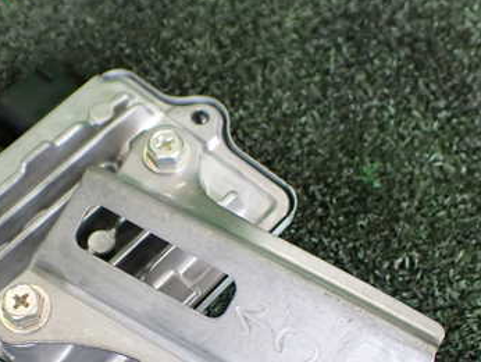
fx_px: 723
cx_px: 165
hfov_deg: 36.5
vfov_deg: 27.5
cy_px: 285
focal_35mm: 52
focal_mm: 5.4
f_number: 2.3
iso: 500
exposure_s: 1/125
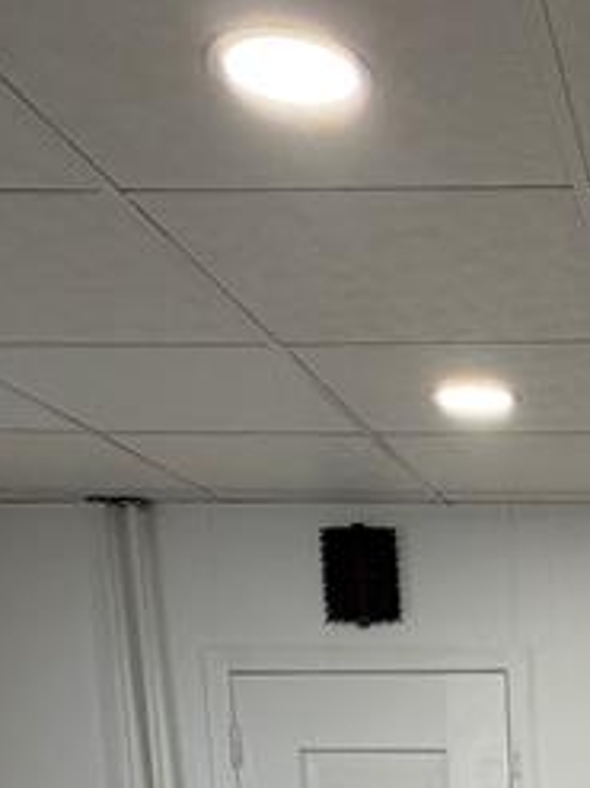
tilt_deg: -12.1
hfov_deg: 22.4
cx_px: 778
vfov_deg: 27.0
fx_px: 1319
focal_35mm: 58
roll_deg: +0.7
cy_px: 1069
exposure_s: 1/120
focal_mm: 2.22
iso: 200
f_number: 2.2
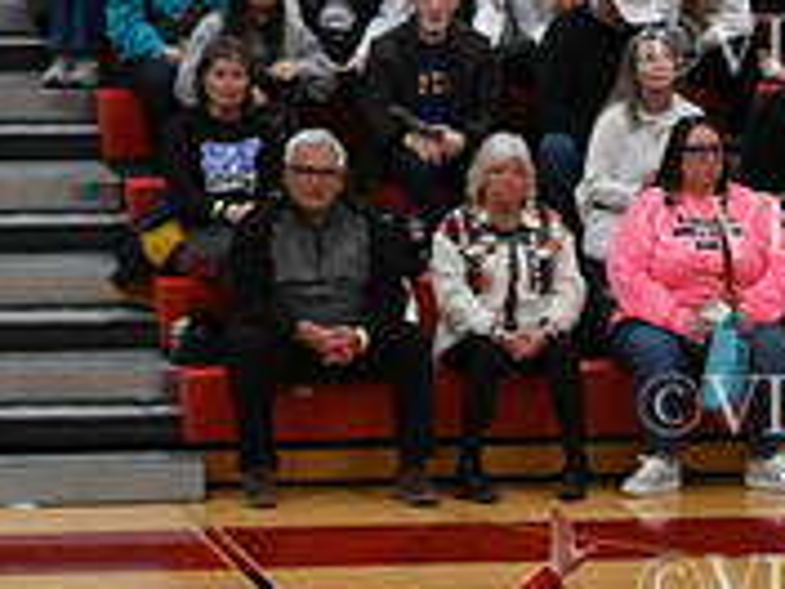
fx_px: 7552
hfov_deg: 5.9
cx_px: 1285
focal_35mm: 333
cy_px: 854
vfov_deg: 4.4
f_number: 4
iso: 5000
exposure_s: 1/400
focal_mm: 70
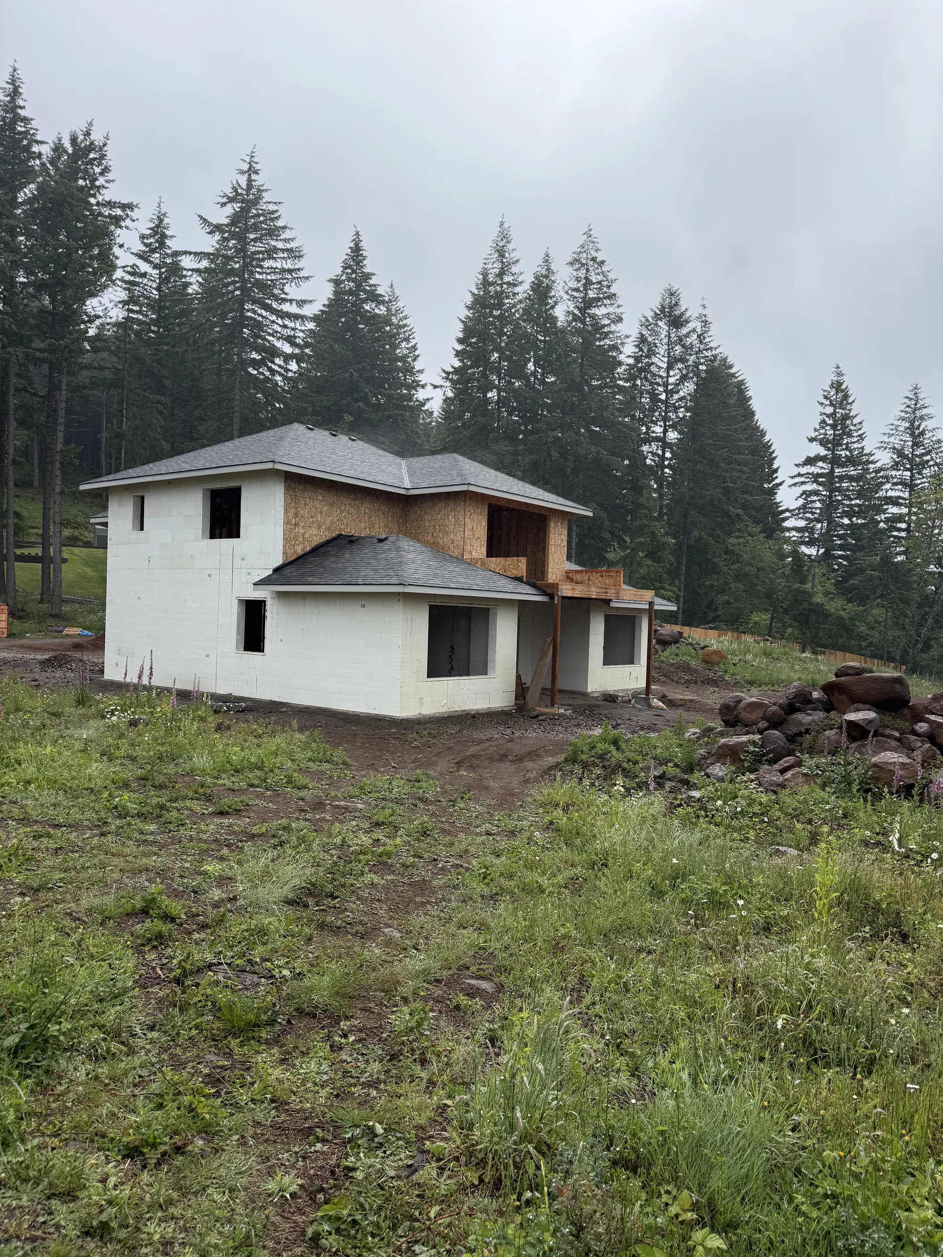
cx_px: 472
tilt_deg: -1.1
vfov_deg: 71.6
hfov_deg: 56.8
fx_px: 872
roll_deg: -3.3
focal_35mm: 24
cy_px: 628
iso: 100
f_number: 1.78
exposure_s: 1/6173
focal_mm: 6.76
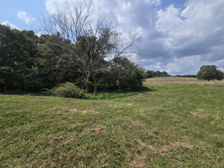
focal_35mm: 13
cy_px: 84
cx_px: 112
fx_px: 84
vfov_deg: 89.9
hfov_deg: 106.2
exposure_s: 1/2969
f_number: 2.2
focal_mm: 2.2
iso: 50
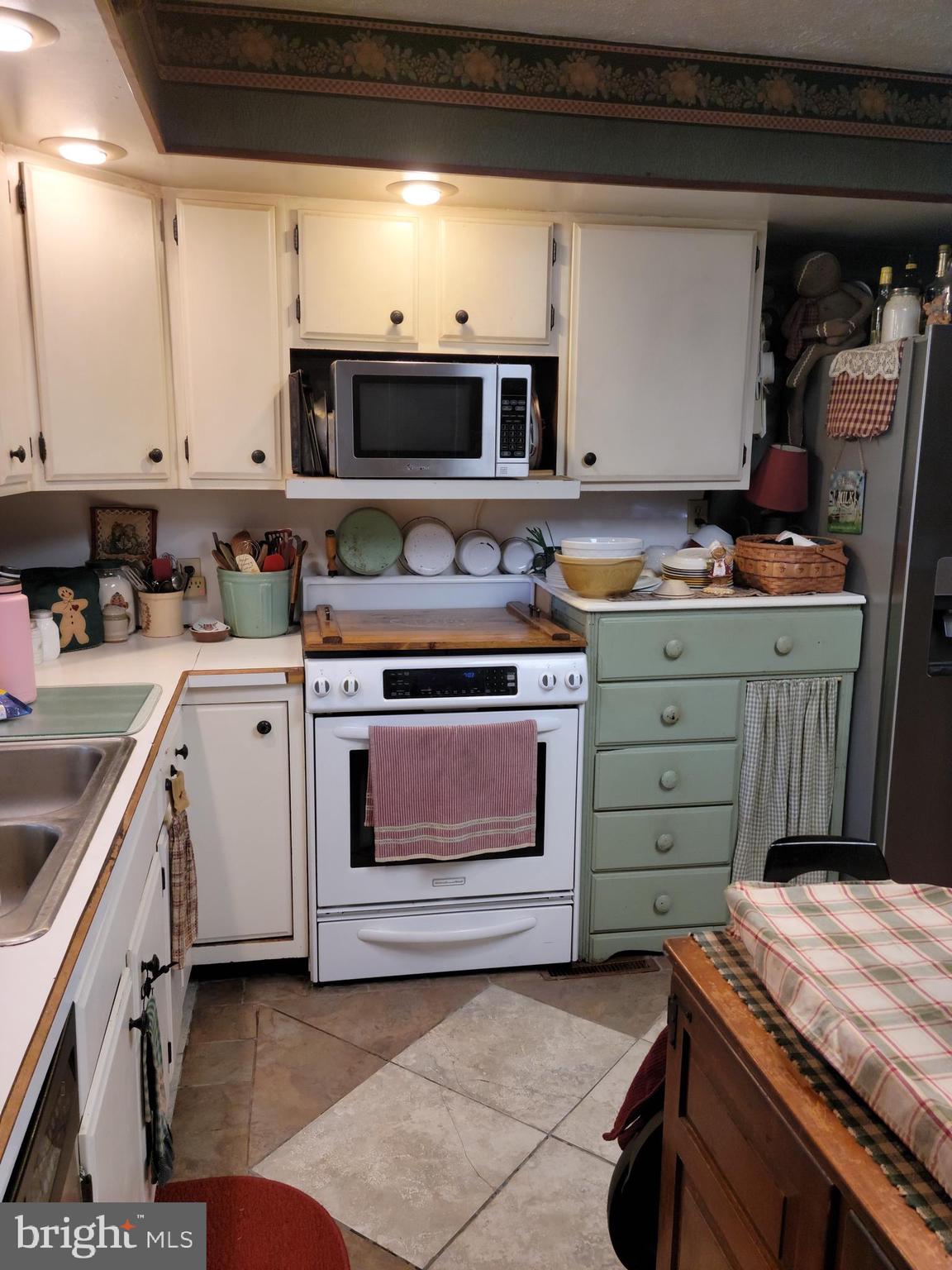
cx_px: 476
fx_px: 1027
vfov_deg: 63.4
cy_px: 635
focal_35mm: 28
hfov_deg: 49.7
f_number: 2
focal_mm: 5.9
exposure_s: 1/60
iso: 160
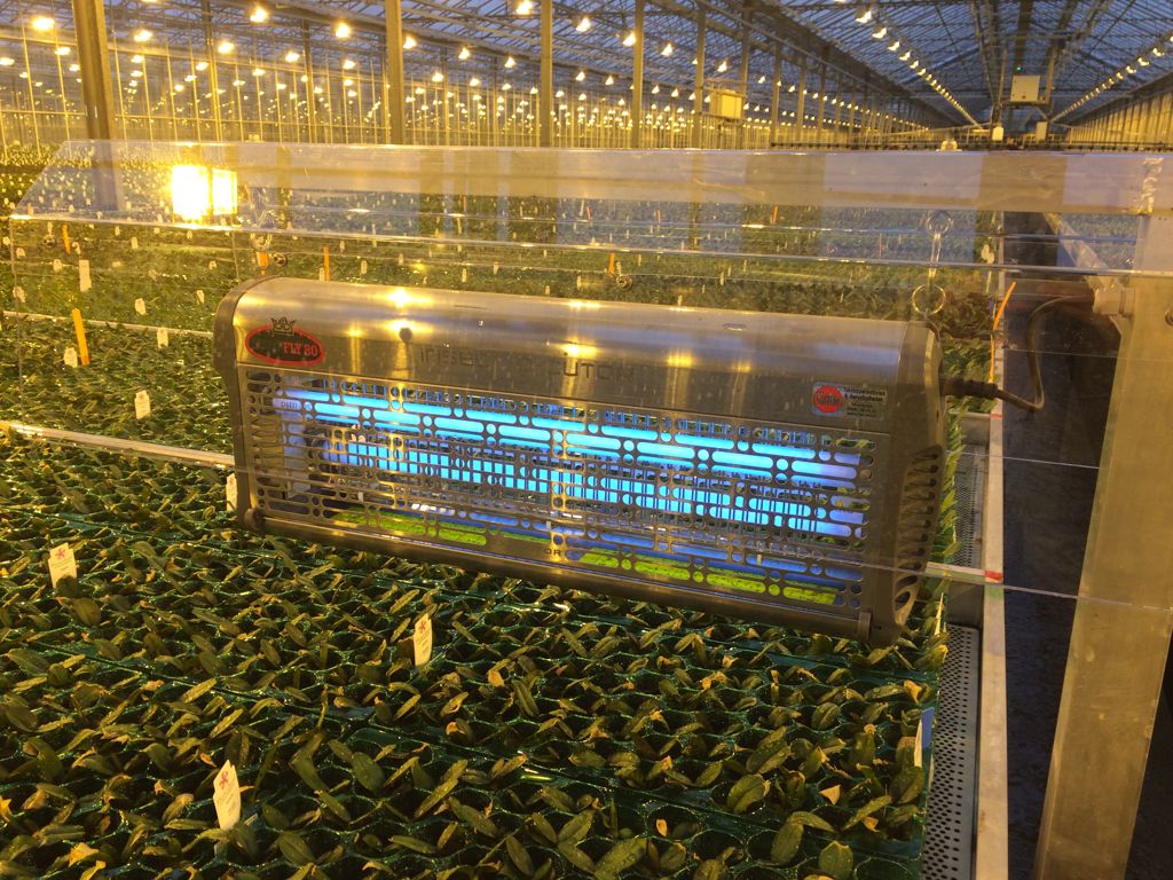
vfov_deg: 48.2
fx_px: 983
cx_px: 586
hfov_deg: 61.7
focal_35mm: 29
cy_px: 440
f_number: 2.2
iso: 40
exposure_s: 1/120
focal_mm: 4.15
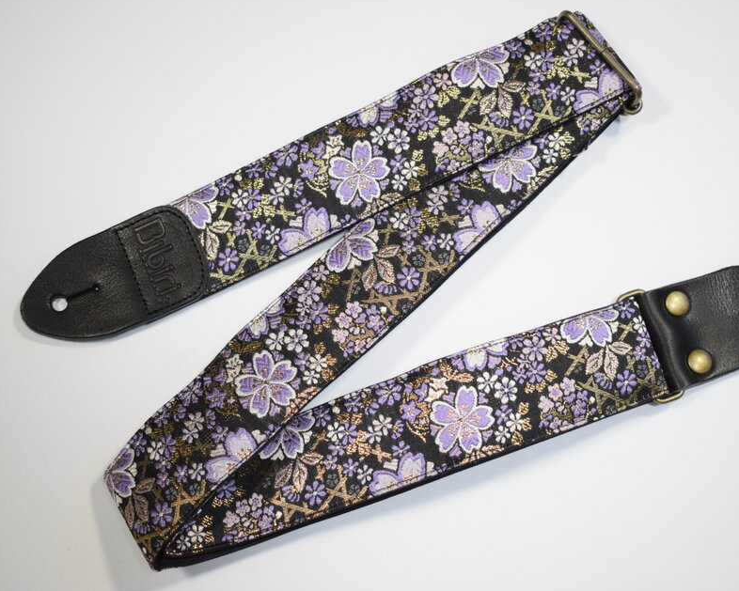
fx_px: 1203
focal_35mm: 55
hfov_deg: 34.1
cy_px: 295
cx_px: 403
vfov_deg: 27.6
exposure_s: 1/200
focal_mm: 32
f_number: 4.5
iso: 2000
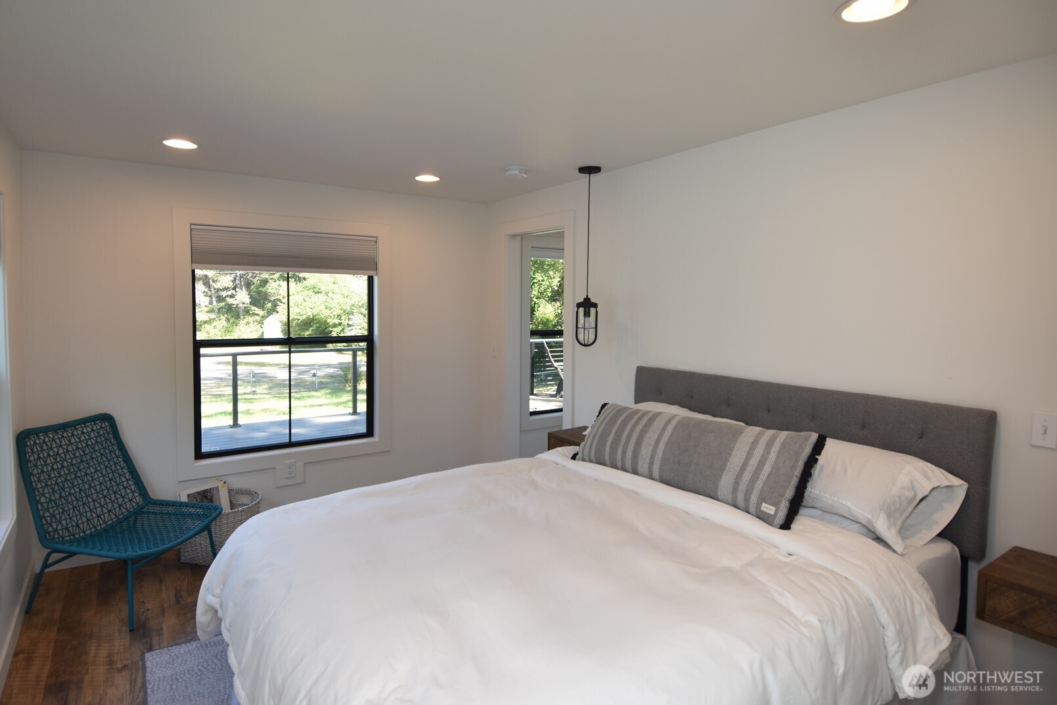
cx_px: 505
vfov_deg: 64.5
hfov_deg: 86.9
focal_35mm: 19
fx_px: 558
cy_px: 334
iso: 200
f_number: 4.5
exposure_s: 1/80
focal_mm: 12
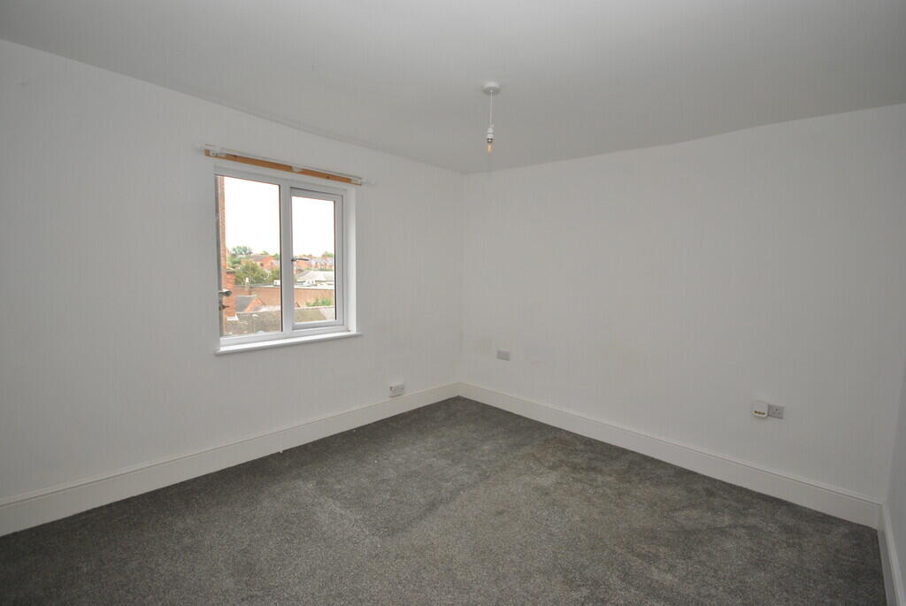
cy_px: 303
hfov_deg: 100.3
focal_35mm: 15
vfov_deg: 77.5
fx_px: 378
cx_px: 453
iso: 200
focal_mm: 10
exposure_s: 1/60
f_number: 4
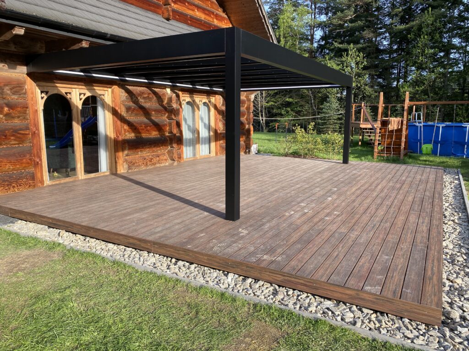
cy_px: 176
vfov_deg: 53.1
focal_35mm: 26
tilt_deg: -10.0
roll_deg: -0.4
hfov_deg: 67.3
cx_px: 234
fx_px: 352
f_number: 1.8
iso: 32
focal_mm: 4.25
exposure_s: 1/742
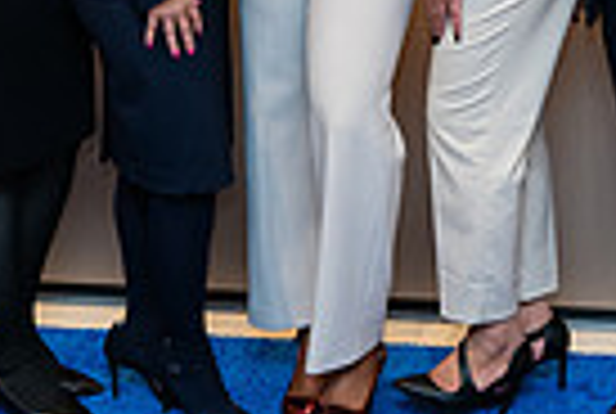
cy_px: -304
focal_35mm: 103
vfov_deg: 12.3
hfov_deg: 19.6
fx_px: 1766
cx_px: 481
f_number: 3.2
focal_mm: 24
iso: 400
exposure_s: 1/160
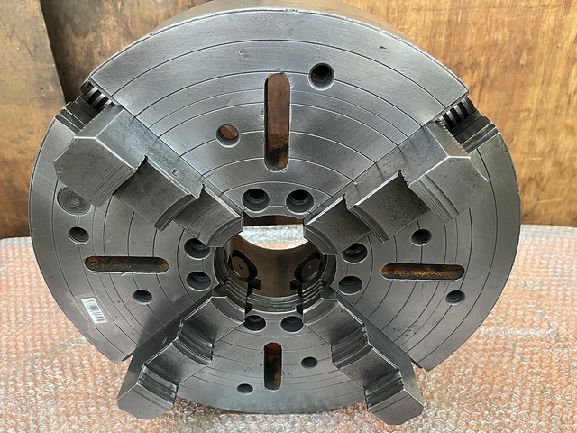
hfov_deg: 67.3
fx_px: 433
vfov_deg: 53.1
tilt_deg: -32.8
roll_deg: +2.4
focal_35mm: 26
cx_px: 288
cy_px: 216
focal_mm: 5.1
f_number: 1.6
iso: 250
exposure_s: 1/60
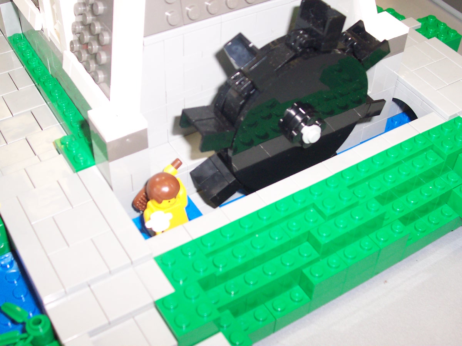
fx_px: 614
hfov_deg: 41.2
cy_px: 173
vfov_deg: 31.5
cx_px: 231
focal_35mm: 46
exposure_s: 1/60
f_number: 3
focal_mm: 7
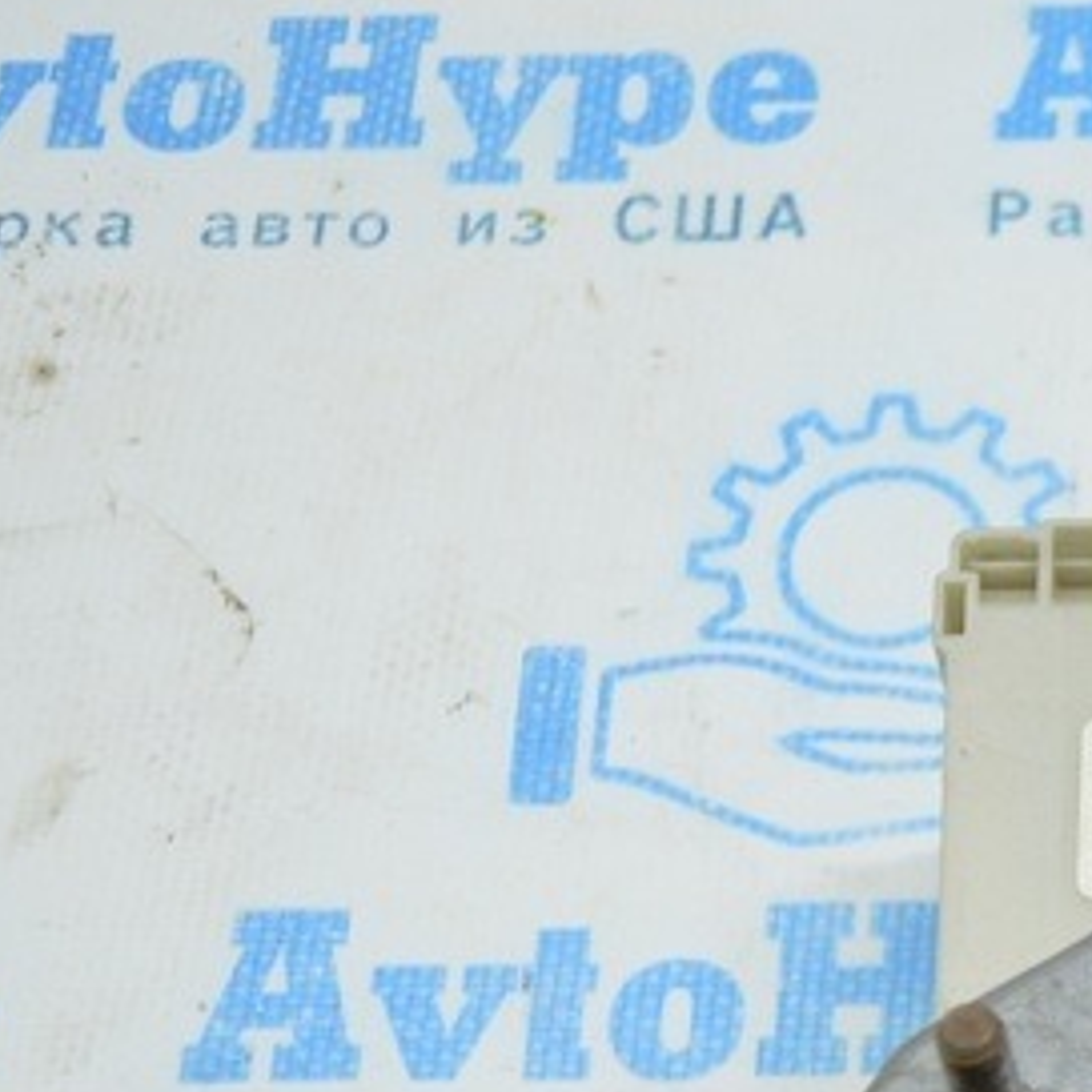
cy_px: 1226
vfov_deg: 16.7
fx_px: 3590
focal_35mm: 101
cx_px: 1429
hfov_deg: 16.3
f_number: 3.8
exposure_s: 1/60
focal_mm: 21
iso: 400
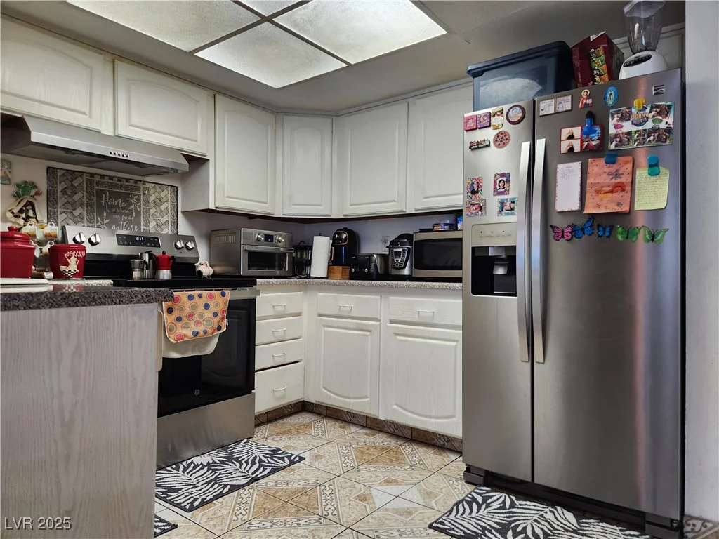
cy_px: 270
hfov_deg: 73.9
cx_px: 360
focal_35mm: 23
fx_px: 478
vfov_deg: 58.9
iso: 160
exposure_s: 1/120
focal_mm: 5.4
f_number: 1.8
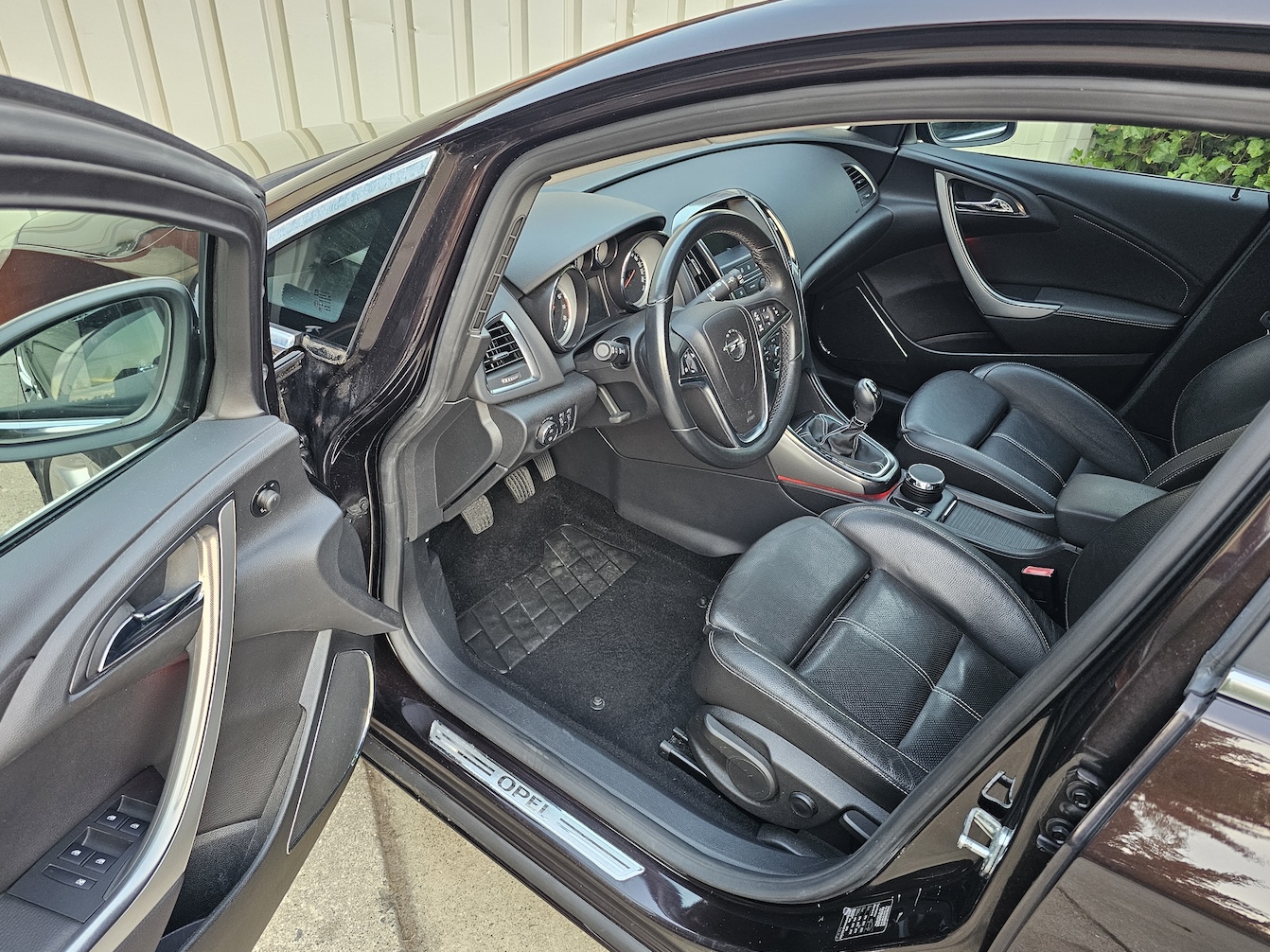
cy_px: 462
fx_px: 880
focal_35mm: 24
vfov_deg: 56.8
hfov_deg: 71.6
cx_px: 626
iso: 320
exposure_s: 1/100
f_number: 1.7
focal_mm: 6.3
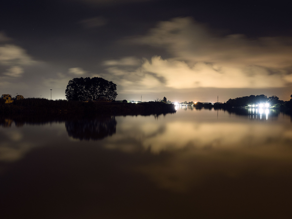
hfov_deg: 54.0
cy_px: 110
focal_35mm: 34
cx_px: 146
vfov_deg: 41.8
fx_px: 287
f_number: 5.6
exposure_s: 25
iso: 200
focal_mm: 17
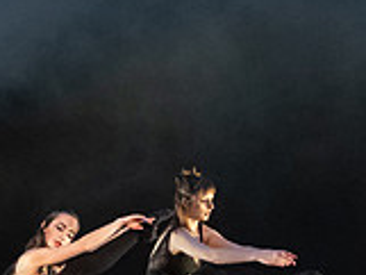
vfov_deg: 5.3
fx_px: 2931
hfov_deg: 7.1
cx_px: 42
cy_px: 338
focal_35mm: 277
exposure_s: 1/320
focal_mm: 61
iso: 4000
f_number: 3.2
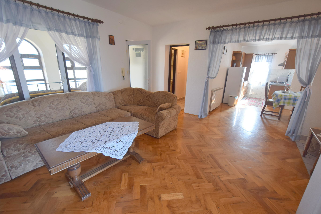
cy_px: 107
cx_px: 160
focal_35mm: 15
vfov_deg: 77.3
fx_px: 134
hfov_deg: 100.4
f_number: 4
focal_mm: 10
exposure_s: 1/60
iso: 450
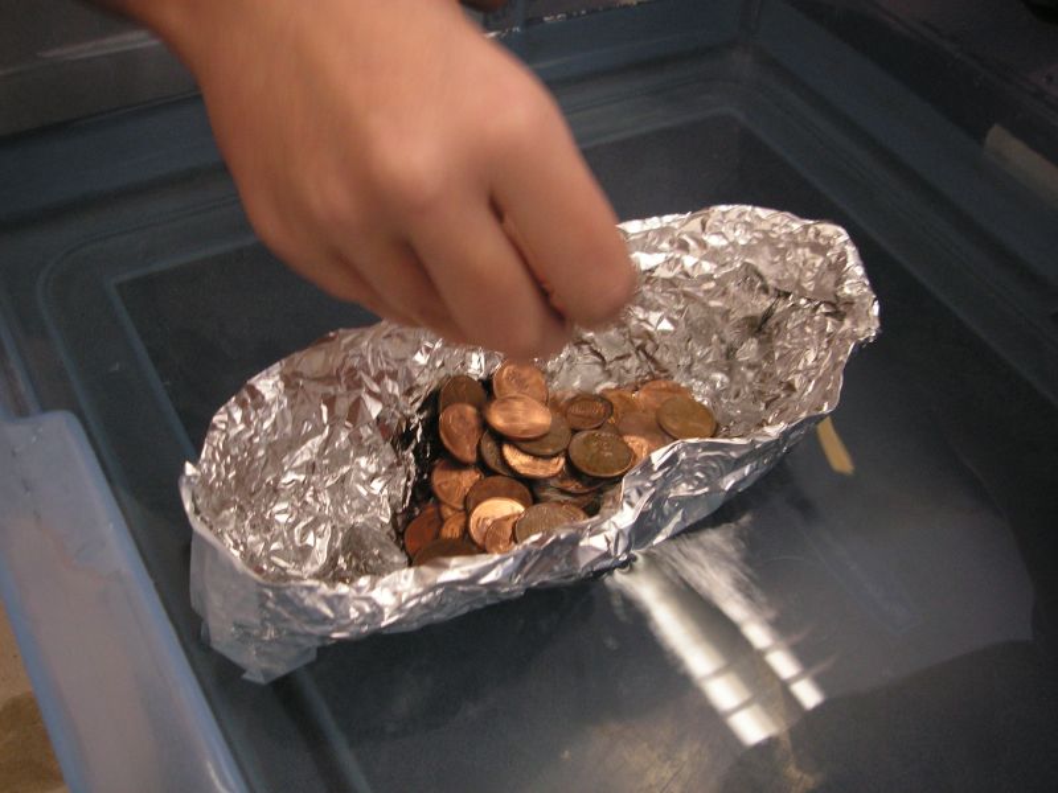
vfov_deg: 37.7
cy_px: 396
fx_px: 1161
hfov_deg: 49.0
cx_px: 529
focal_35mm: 38
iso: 100
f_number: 3.3
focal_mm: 6.3
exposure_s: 1/15
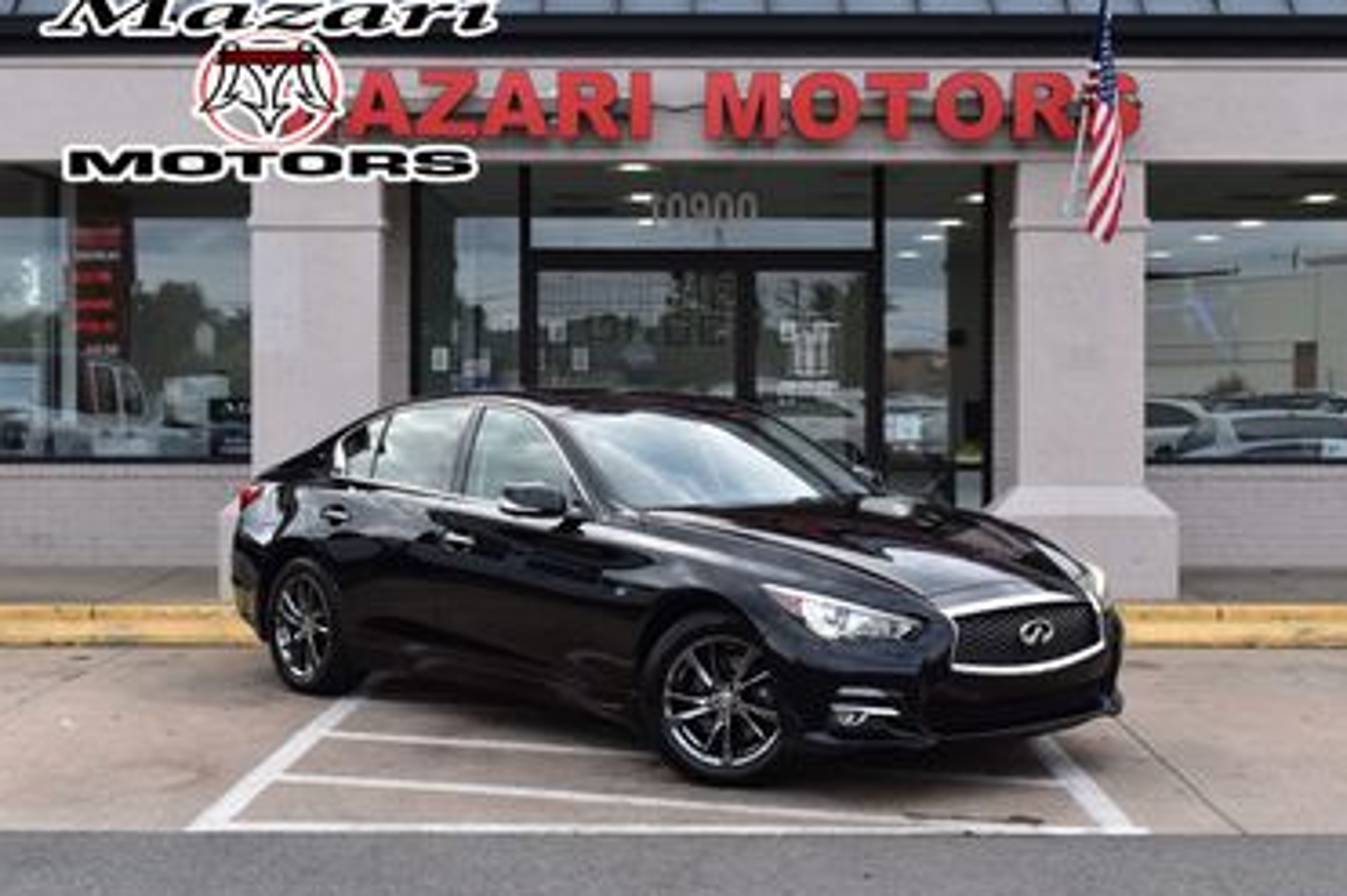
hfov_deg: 35.3
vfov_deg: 23.9
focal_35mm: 57
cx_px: 719
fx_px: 2114
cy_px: 439
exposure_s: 1/250
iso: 400
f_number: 10
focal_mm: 35
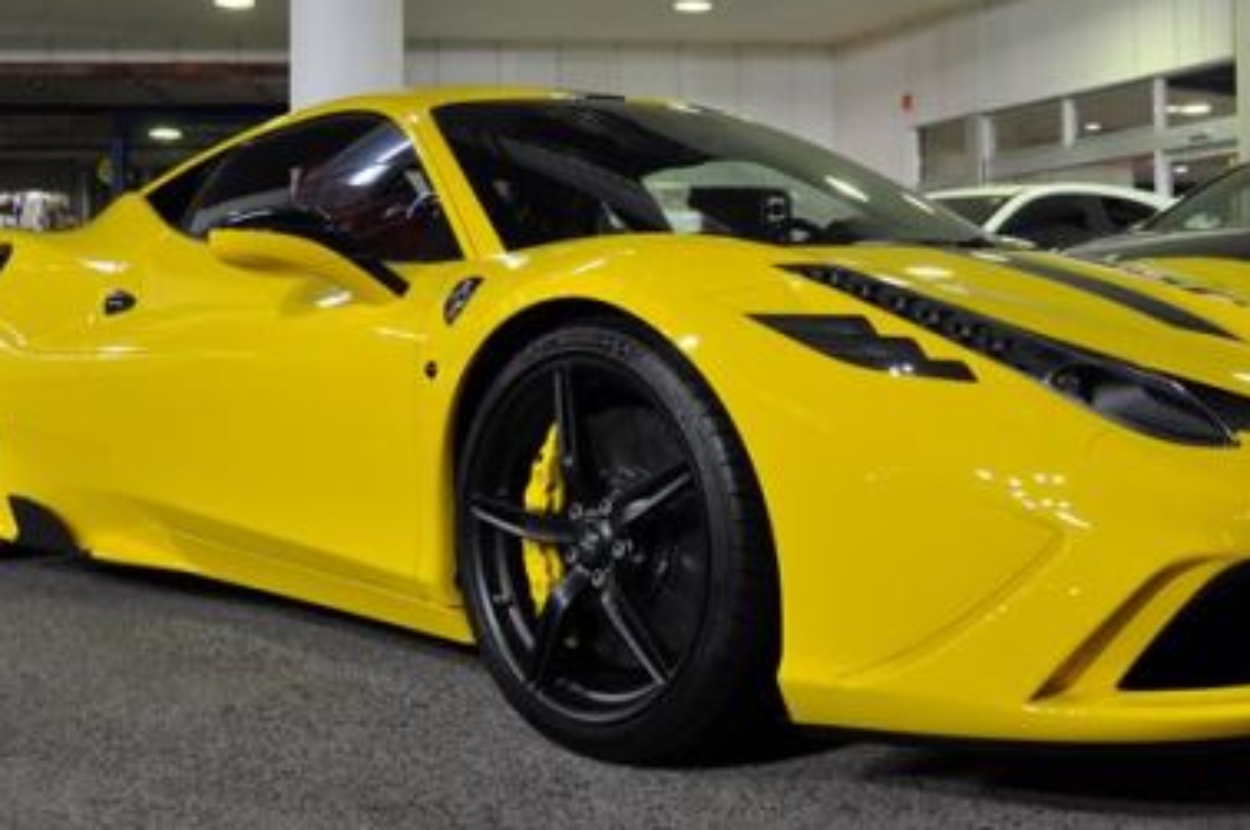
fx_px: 1691
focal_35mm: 49
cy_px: 369
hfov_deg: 40.4
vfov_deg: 27.6
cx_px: 747
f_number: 5
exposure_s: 1/25
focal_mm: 21
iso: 400
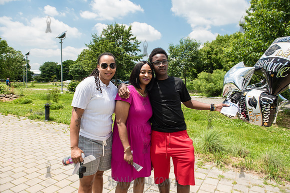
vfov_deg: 53.2
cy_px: 96
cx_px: 145
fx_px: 193
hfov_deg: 73.7
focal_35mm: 24
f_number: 5.6
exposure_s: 1/800
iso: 200
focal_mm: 24
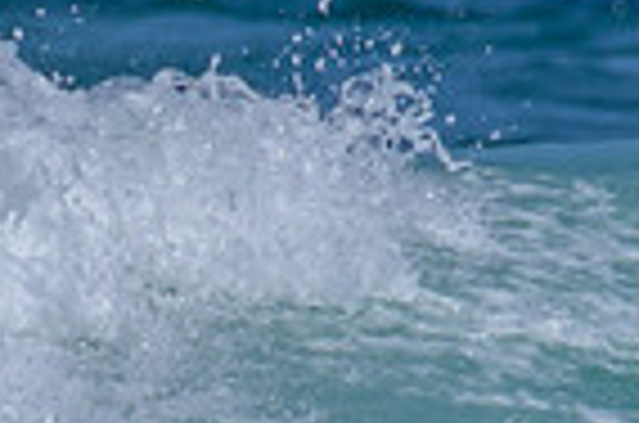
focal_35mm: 4426
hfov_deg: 0.5
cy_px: 434
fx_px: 78386
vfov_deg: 0.3
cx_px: -205
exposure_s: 1/2000
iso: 500
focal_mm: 800
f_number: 11
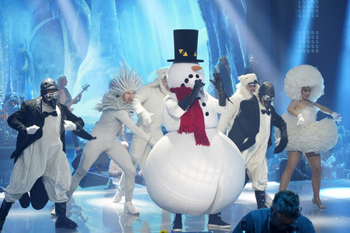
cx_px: 175
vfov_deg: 14.5
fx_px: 913
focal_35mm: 94
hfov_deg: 21.7
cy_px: 116
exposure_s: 1/200
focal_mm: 94
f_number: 5.6
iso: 3200
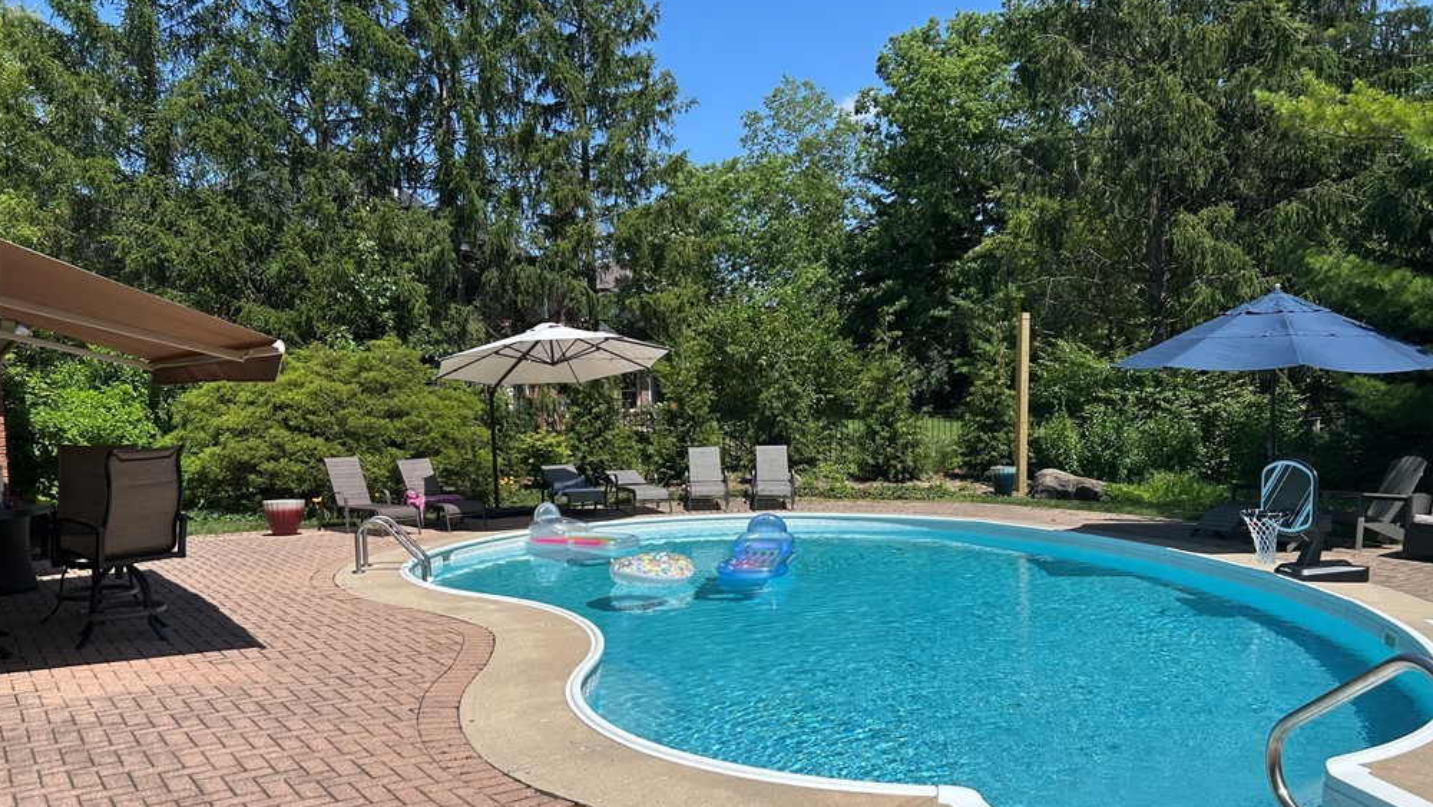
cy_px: 489
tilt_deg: -3.0
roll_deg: +1.9
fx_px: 1102
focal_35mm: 29
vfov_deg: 40.0
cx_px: 724
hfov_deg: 66.1
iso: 50
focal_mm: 5.7
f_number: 1.5
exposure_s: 1/5076
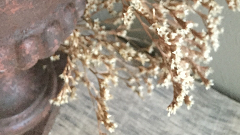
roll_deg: -4.0
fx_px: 407
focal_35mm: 64
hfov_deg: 32.3
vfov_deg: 17.4
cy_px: -50
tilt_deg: -39.5
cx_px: 62
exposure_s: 1/17
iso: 500
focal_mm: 4.15
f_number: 2.2
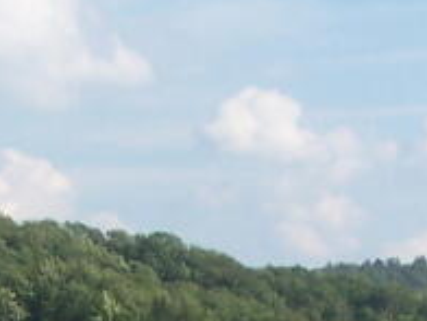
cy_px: 500
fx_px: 2455
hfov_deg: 9.9
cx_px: 118
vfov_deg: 7.3
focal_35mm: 199
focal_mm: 6.3
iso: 80
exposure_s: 1/640
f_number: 4
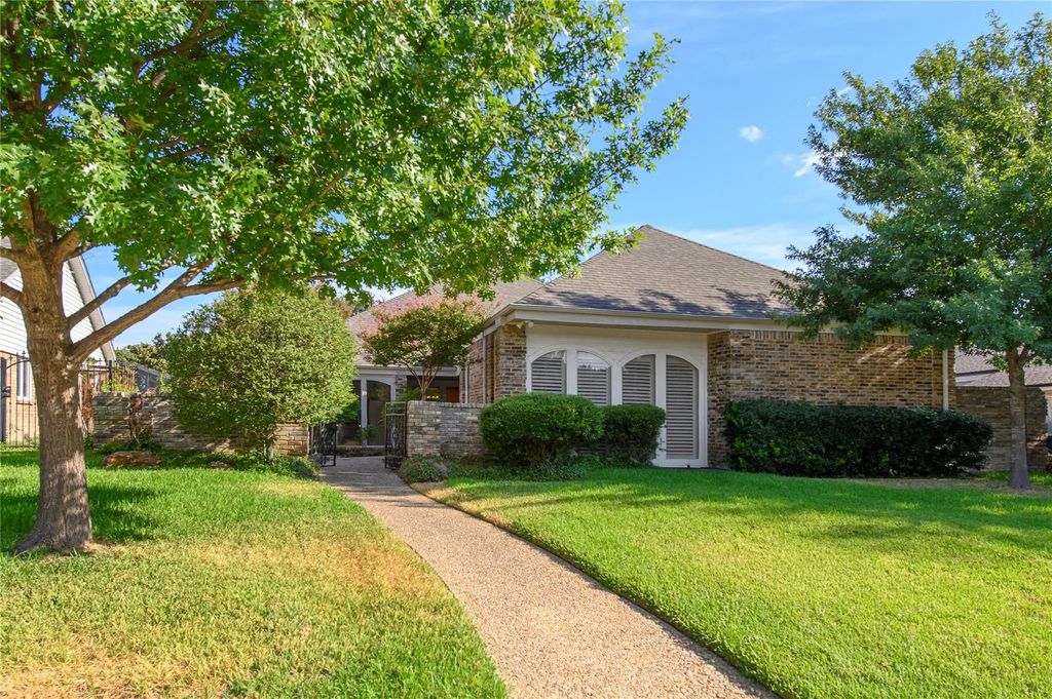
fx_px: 584
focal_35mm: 20
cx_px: 526
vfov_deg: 61.8
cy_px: 350
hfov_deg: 84.0
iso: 200
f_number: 9
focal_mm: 20
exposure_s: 1/320
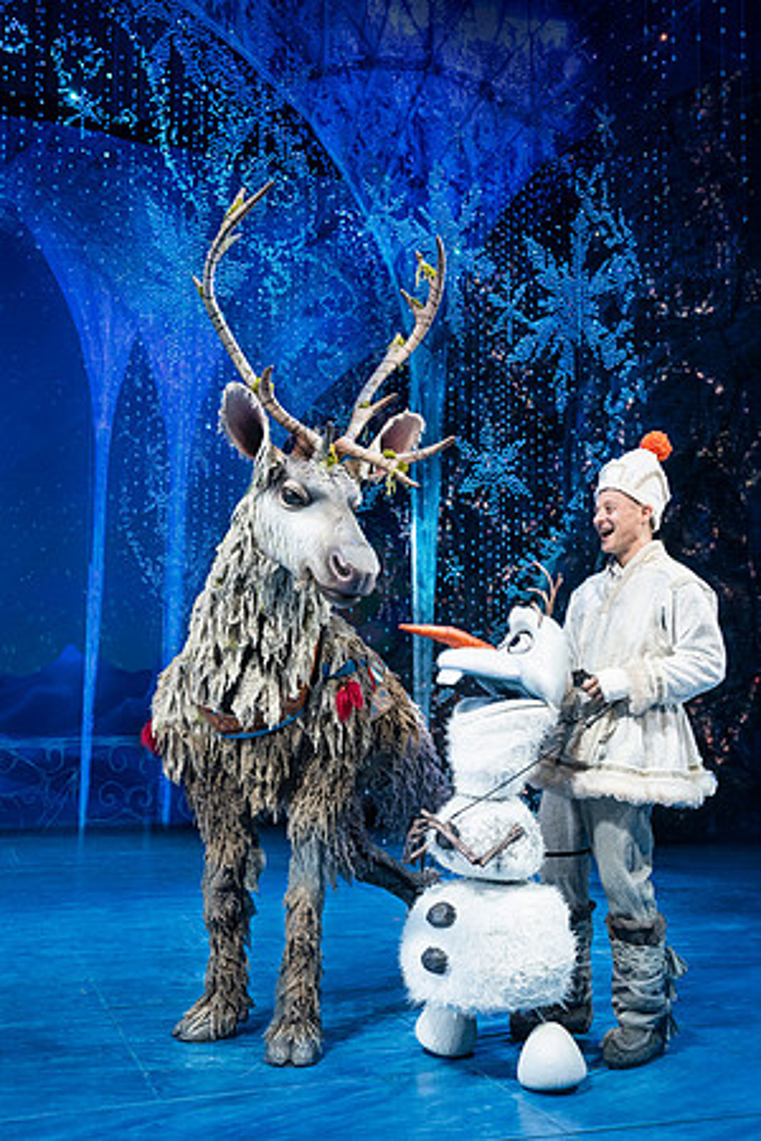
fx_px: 1173
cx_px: 380
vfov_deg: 51.9
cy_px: 570
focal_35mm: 37
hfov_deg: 35.9
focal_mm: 37
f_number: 4.5
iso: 4000
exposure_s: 1/250
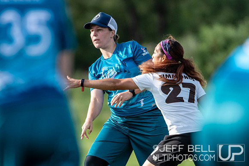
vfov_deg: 1.5
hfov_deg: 2.2
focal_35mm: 943
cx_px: 109
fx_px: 6527
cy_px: 105
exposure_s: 1/1600
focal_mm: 400
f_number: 4
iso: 450
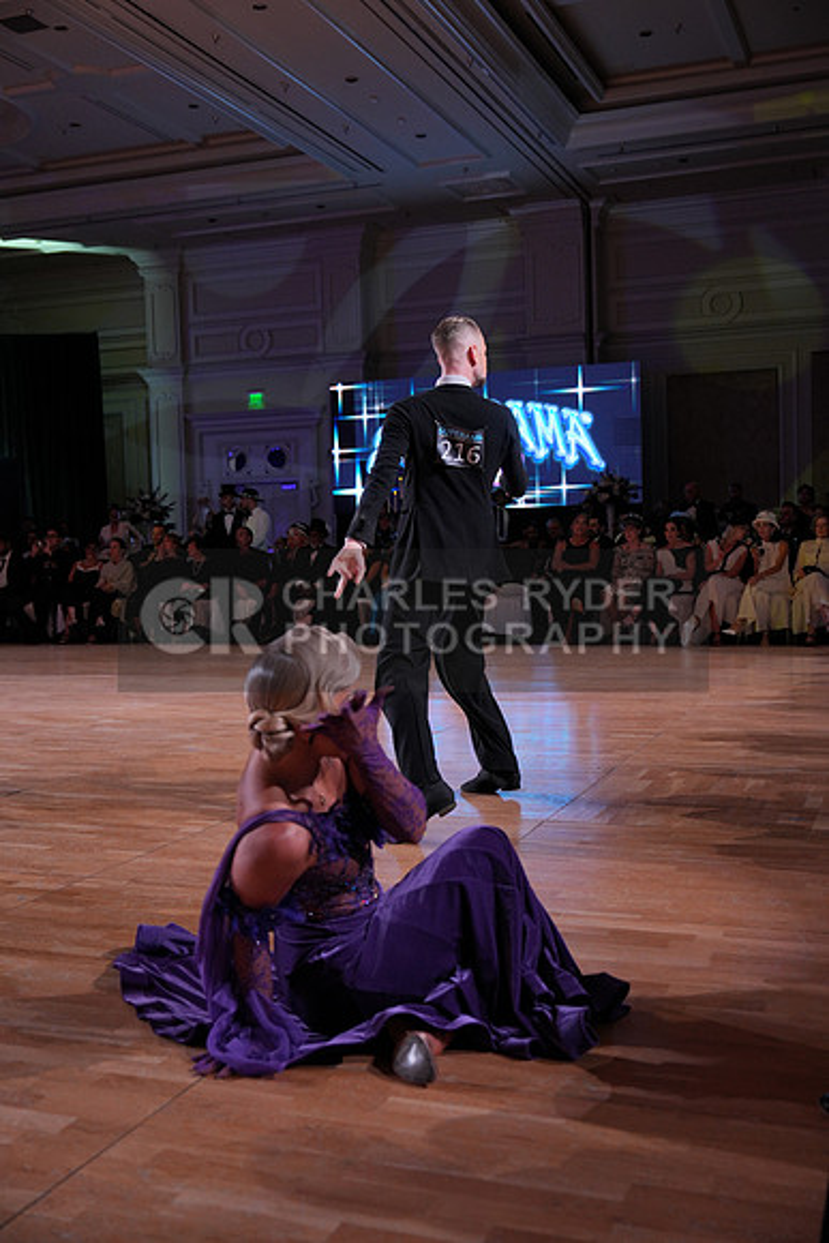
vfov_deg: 50.7
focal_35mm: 38
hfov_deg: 35.1
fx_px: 1312
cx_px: 414
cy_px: 622
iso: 800
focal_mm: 38
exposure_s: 1/400
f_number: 3.5
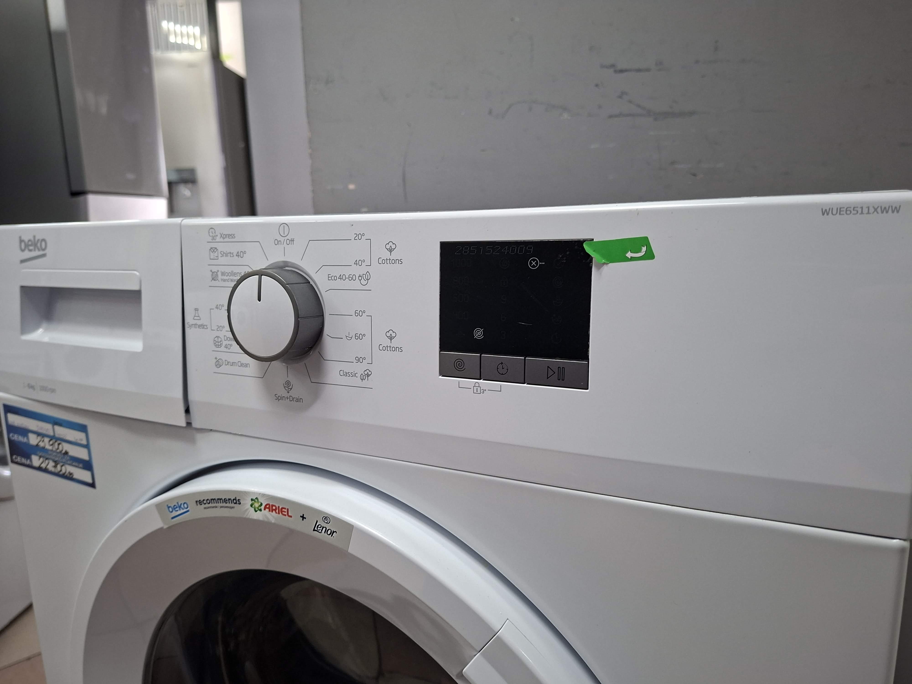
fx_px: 606
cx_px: 456
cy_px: 342
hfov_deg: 73.9
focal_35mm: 23
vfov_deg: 58.9
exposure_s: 1/50
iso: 250
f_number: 1.8
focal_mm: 5.54
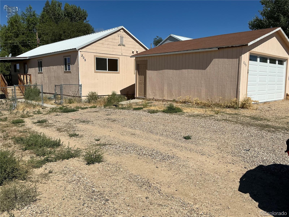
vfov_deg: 49.7
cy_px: 108
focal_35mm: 28
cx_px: 144
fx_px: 234
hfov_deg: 63.4
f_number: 1.8
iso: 25
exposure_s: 1/4405
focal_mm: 3
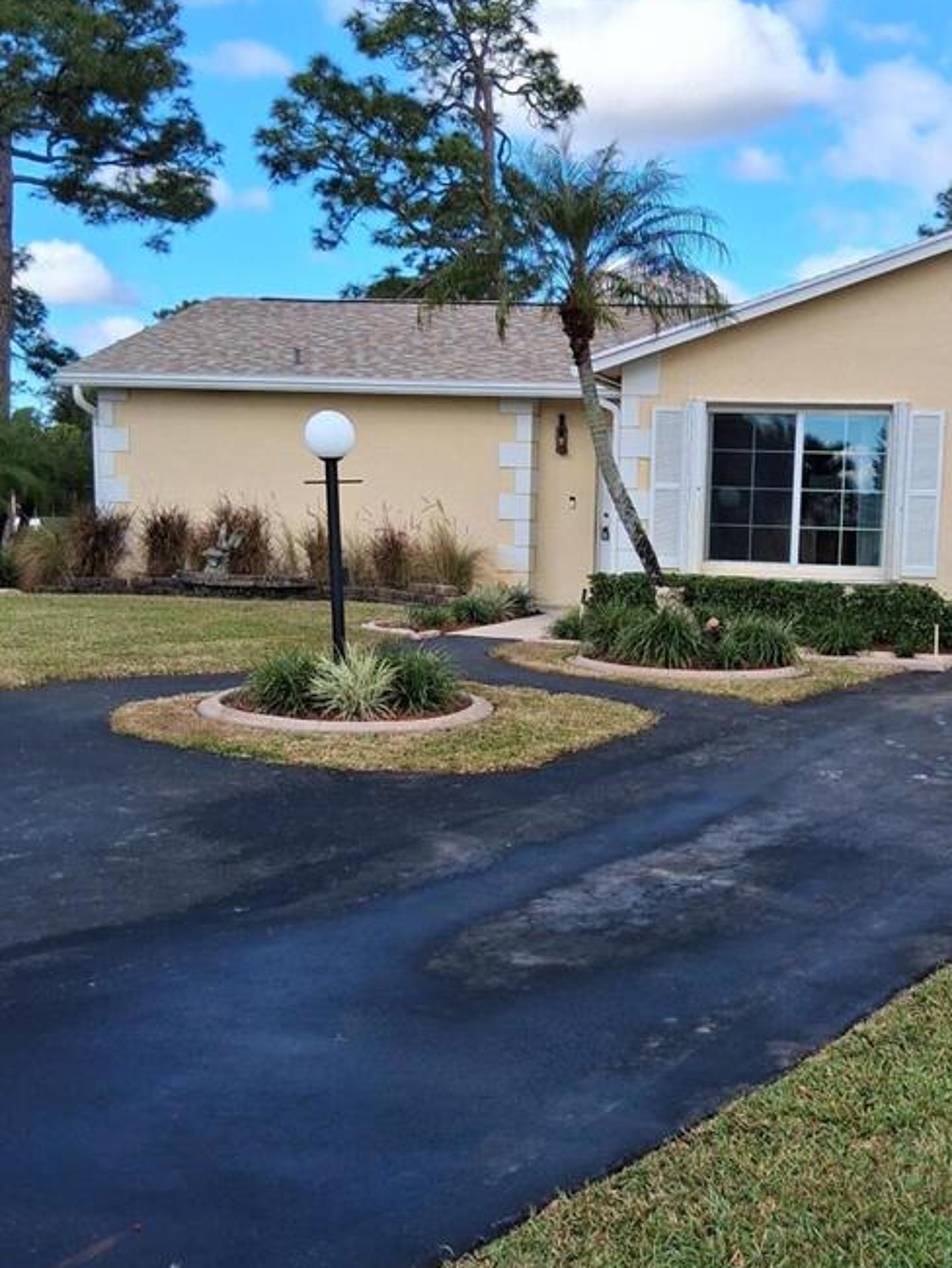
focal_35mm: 48
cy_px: 769
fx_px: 1759
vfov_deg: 39.5
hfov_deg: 29.9
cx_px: 691
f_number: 1.8
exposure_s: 1/427
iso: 25
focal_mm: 3.98
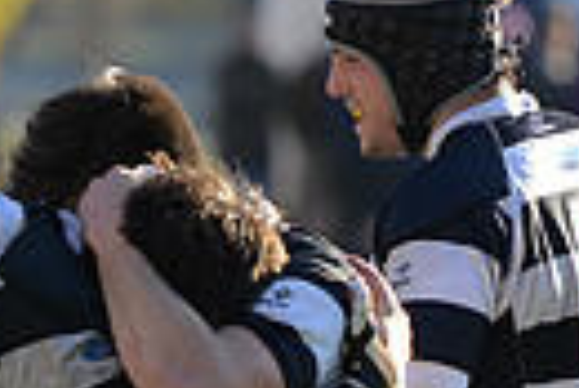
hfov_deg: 2.6
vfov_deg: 1.7
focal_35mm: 805
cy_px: 618
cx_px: 192
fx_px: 12961
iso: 320
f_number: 2.8
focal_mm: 180
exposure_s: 1/800
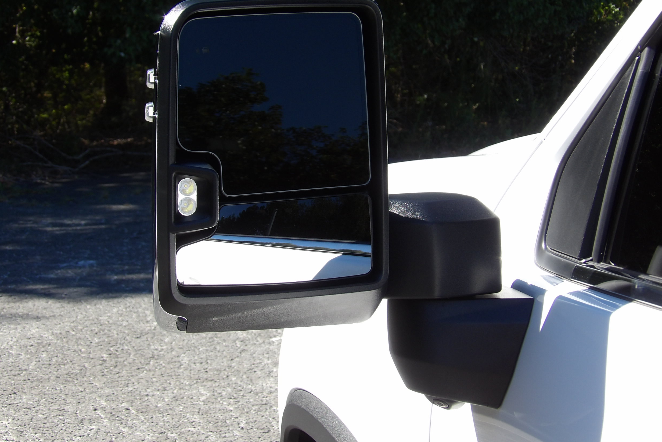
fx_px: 1710
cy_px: 186
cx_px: 338
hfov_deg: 21.9
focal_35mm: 93
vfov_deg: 14.7
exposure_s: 1/291
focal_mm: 15.3
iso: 100
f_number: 4.1
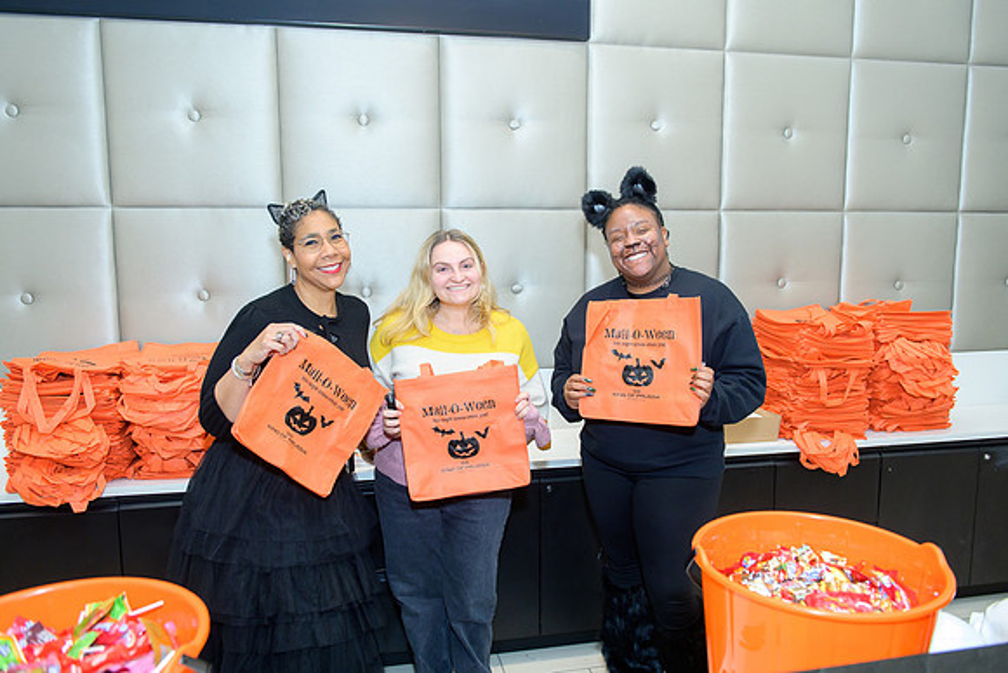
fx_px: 756
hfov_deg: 67.4
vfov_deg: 48.0
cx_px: 504
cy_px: 336
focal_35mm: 27
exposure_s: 1/250
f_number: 4
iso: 2500
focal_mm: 27
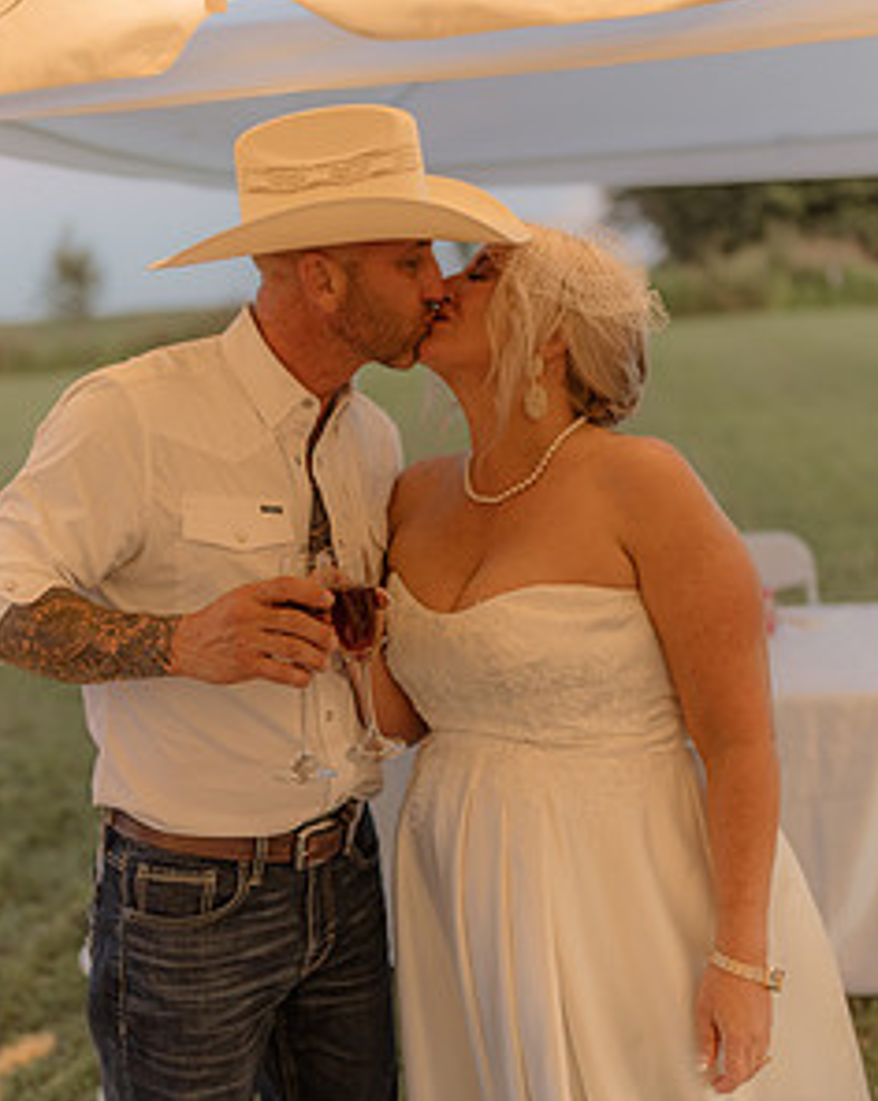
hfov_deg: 30.2
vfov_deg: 37.4
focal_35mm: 50
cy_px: 524
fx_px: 1627
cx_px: 458
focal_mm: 35
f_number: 1.4
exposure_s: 1/125
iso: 500
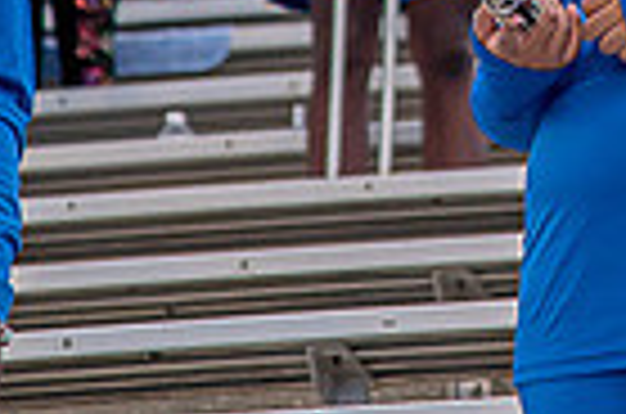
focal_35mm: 502
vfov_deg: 2.7
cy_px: -450
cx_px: 707
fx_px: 8709
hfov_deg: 4.1
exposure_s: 1/250
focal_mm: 120
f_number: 4
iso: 400
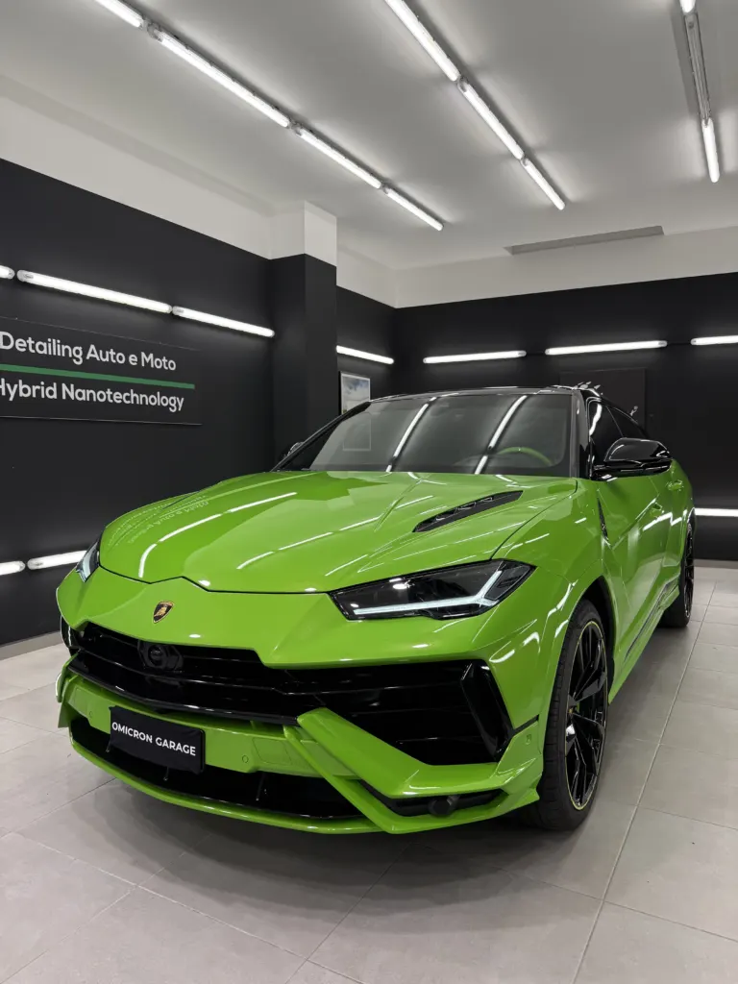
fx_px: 682
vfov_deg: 71.6
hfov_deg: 56.8
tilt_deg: -4.1
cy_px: 492
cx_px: 369
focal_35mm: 24
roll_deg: -0.2
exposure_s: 1/100
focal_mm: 6.76
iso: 64
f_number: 1.78
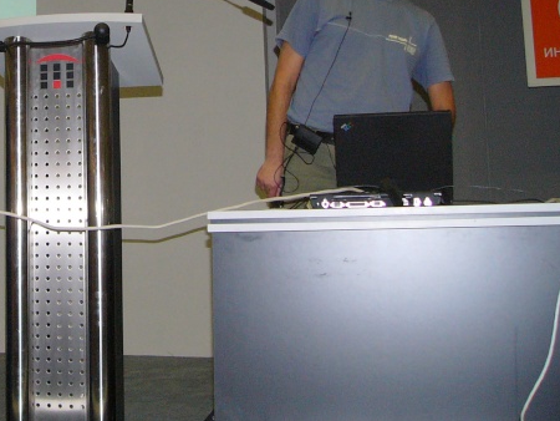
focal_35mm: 64
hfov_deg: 29.2
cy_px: 51
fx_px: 1036
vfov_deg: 22.5
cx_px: 68
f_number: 2.8
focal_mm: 6
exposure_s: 1/80
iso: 200
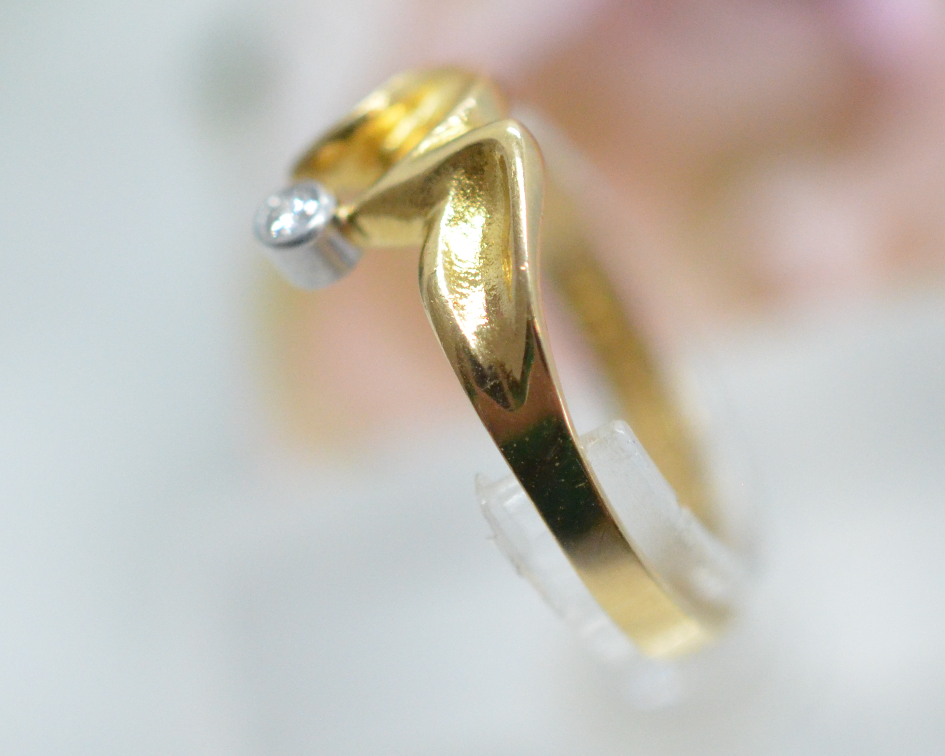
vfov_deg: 12.7
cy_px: 276
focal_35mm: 121
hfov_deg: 15.9
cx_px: 464
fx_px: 3384
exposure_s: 1/2000
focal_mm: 40
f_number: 4
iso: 3200
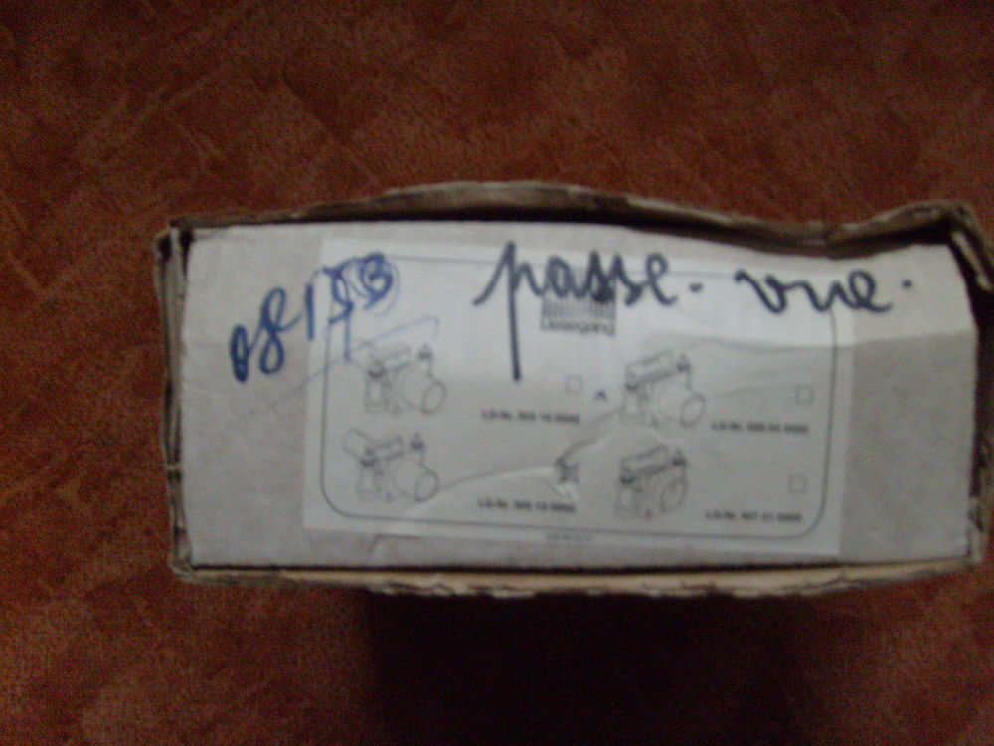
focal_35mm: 35
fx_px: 1005
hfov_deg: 52.6
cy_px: 373
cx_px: 497
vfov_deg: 40.7
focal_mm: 5.8
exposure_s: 1/10
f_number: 2.8
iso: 400
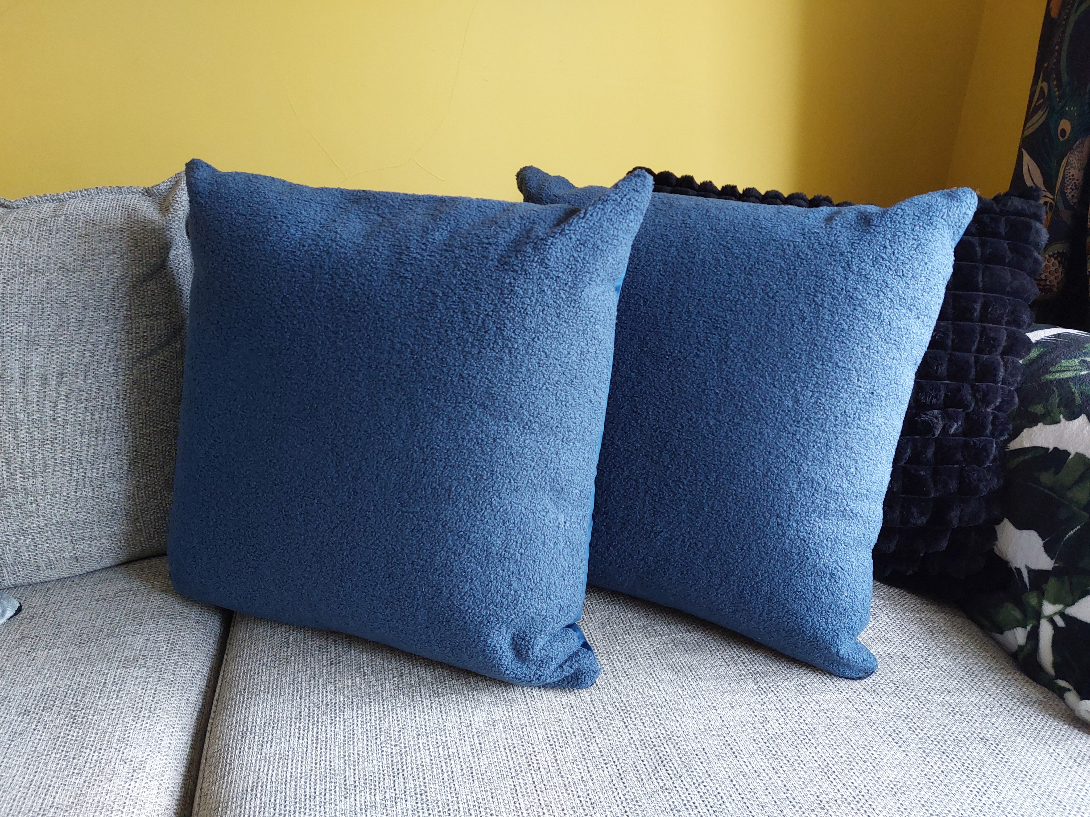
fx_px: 787
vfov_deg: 54.9
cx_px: 545
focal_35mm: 25
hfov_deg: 69.4
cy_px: 408
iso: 400
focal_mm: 5.23
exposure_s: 1/50
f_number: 1.8
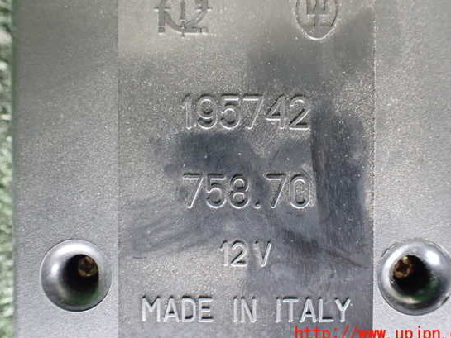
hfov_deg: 55.3
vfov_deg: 42.9
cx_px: 233
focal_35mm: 33
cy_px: 159
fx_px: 430
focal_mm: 5.4
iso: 800
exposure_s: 1/50
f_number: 2.3
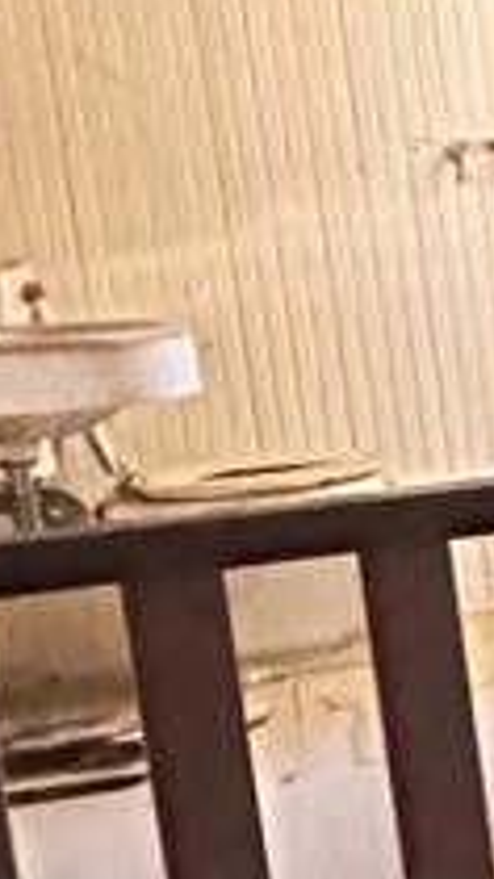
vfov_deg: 19.6
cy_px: 473
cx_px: 1832
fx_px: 2540
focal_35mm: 109
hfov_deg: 8.0
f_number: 2.2
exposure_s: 1/15
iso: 2500
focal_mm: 2.22
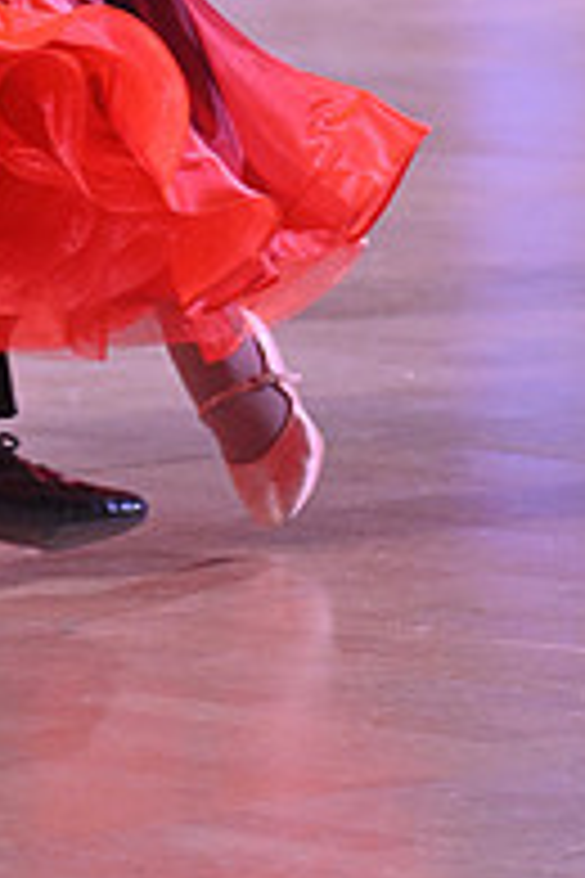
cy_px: -356
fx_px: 9798
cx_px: -155
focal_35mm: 402
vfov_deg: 5.1
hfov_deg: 3.4
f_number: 5.6
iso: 4000
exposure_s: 1/400
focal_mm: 135
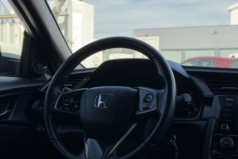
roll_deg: +0.2
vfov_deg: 21.5
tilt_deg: -4.2
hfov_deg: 31.9
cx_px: 107
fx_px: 417
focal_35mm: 63
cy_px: 101
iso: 100
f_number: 1.78
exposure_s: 1/455
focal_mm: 6.76
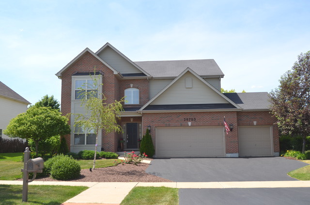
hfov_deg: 55.2
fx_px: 296
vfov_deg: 38.2
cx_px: 155
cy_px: 102
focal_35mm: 34
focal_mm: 23
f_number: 7.1
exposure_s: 1/250
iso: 100
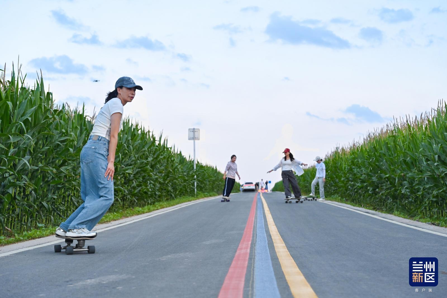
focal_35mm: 75
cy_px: 149
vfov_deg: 18.2
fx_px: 931
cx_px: 224
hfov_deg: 27.0
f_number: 5.6
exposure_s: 1/125
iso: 640
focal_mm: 75
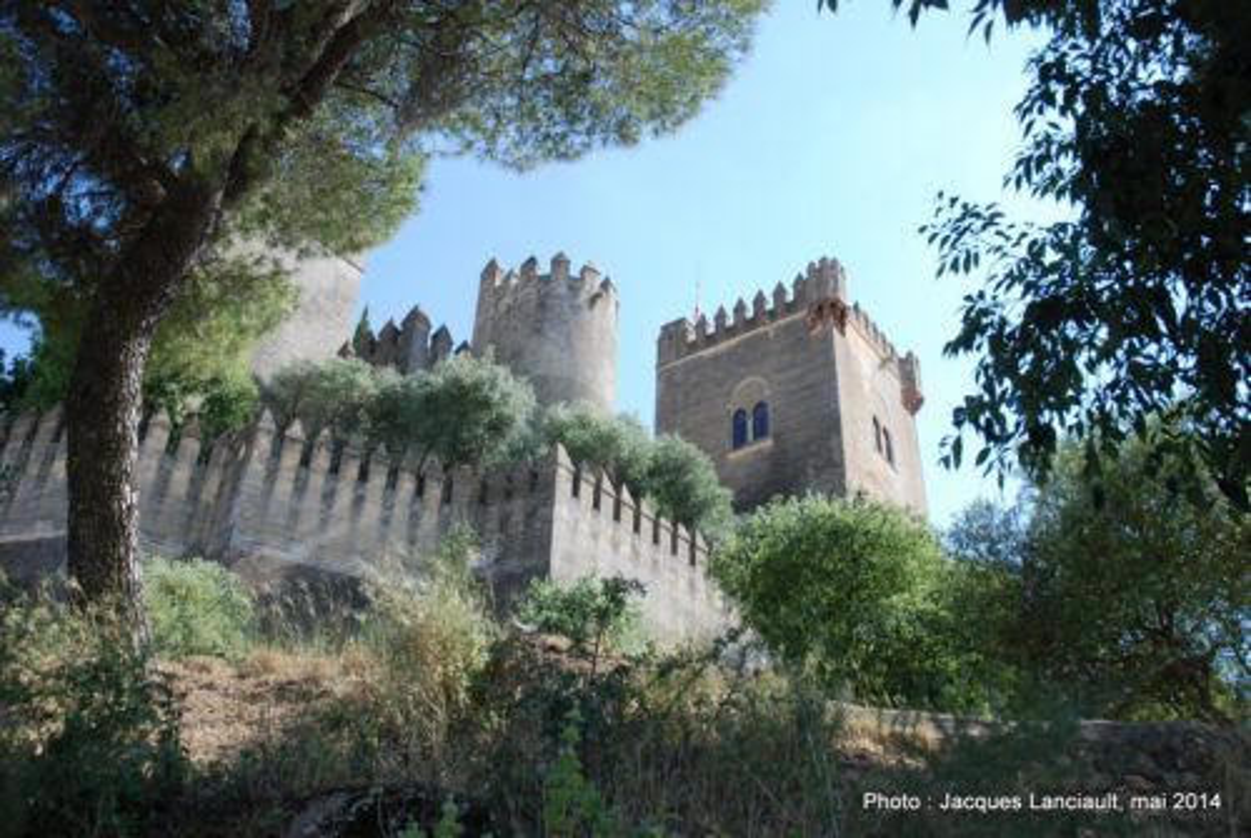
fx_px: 1253
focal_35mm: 36
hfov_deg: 53.1
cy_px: 419
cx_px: 626
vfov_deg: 37.0
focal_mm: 24
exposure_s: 1/160
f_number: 6.3
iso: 100
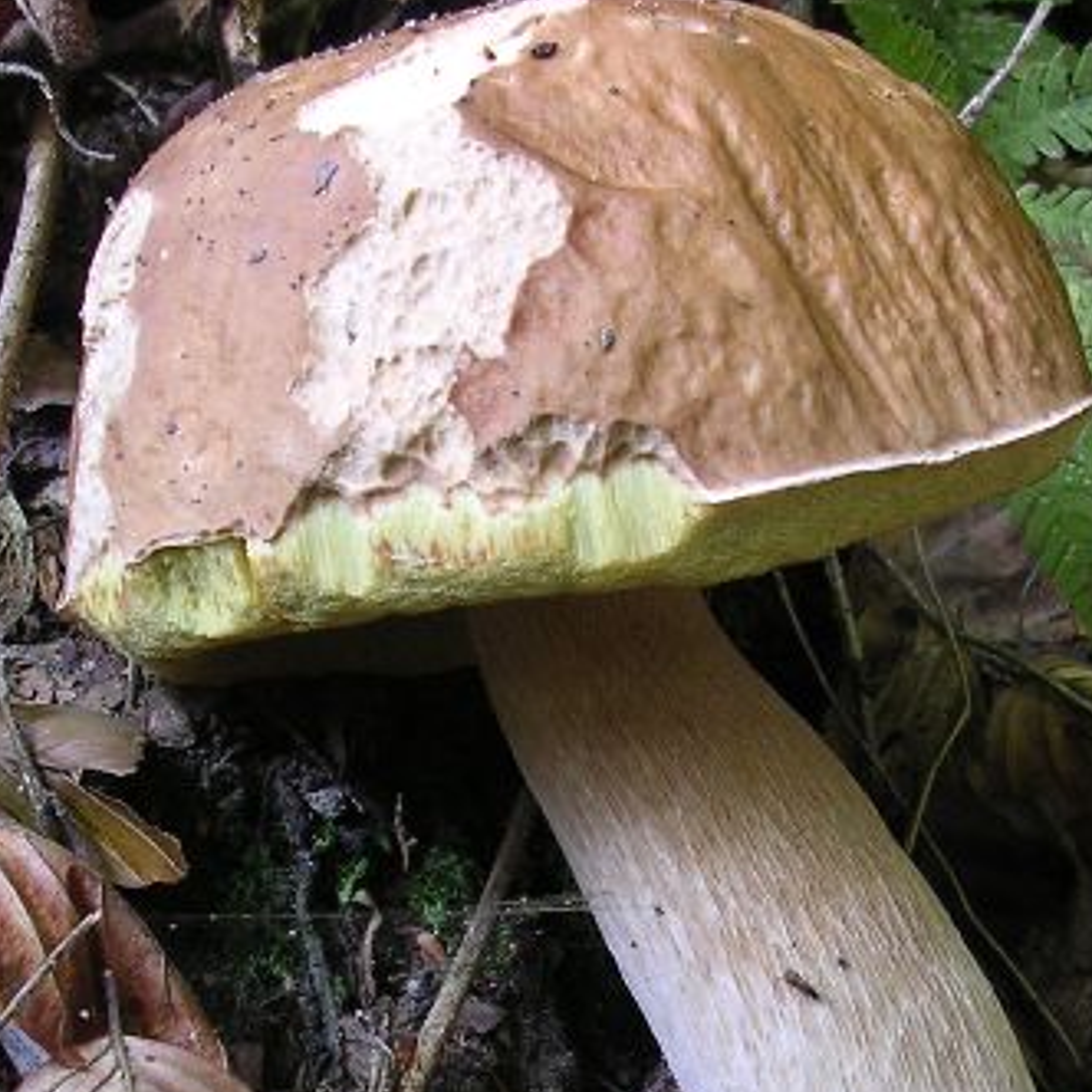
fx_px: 2748
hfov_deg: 22.4
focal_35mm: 77
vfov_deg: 22.2
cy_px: 862
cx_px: 641
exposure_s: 1/24.3
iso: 100
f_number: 2.8
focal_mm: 5.8
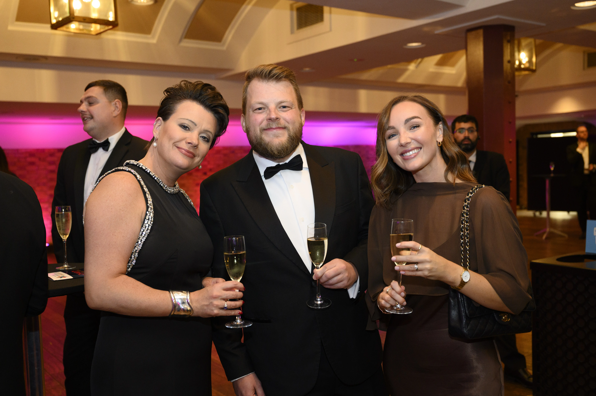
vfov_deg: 36.8
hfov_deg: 53.2
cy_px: 198
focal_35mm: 36
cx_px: 298
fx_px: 596
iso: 3200
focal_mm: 36
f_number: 4
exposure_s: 1/60
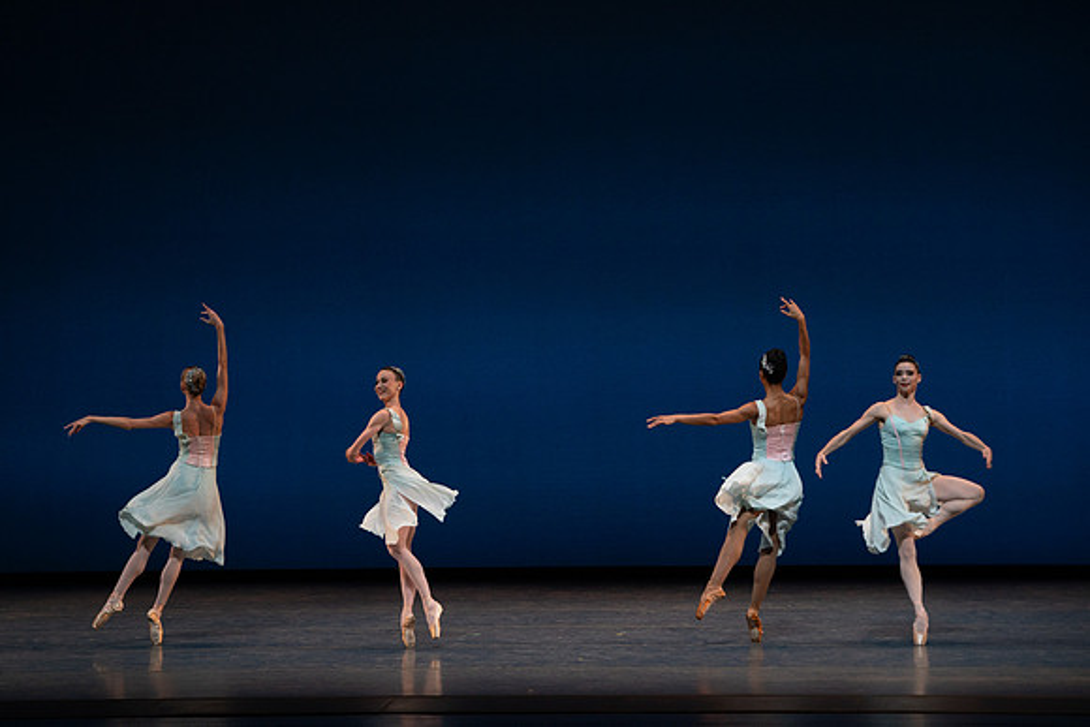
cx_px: 545
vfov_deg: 10.3
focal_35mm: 133
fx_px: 4028
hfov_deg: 15.4
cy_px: 364
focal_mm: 133
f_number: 8
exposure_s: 1/500
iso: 3200
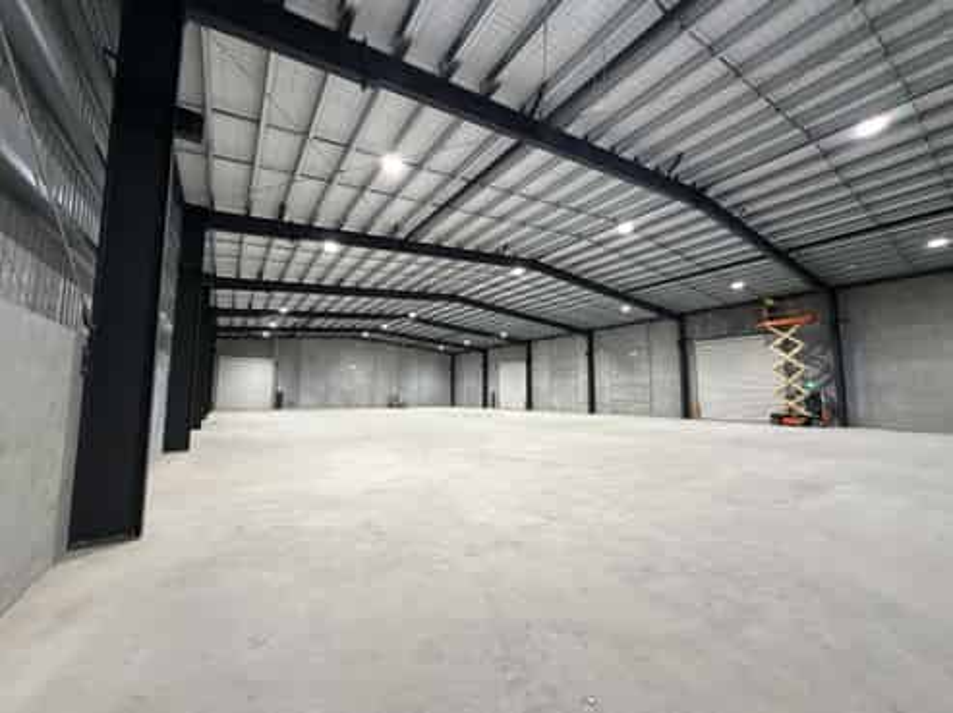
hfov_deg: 102.1
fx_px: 385
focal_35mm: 14
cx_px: 476
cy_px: 356
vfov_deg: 85.6
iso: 320
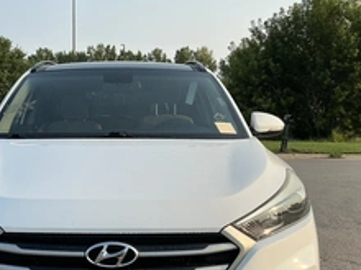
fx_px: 532
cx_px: 118
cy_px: 209
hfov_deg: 37.1
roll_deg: -0.4
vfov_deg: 28.1
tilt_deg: -7.5
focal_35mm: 51
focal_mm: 3
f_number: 1.8
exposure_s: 1/1168
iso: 25
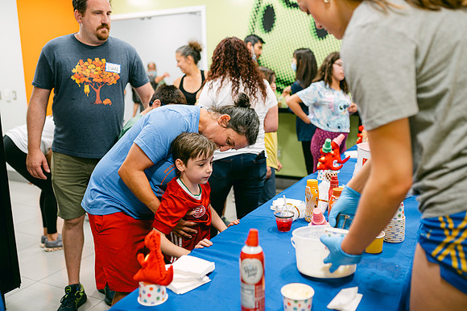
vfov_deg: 37.8
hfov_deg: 54.5
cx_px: 234
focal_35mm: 35
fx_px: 454
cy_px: 156
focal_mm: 35
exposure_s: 1/125
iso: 320
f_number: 2
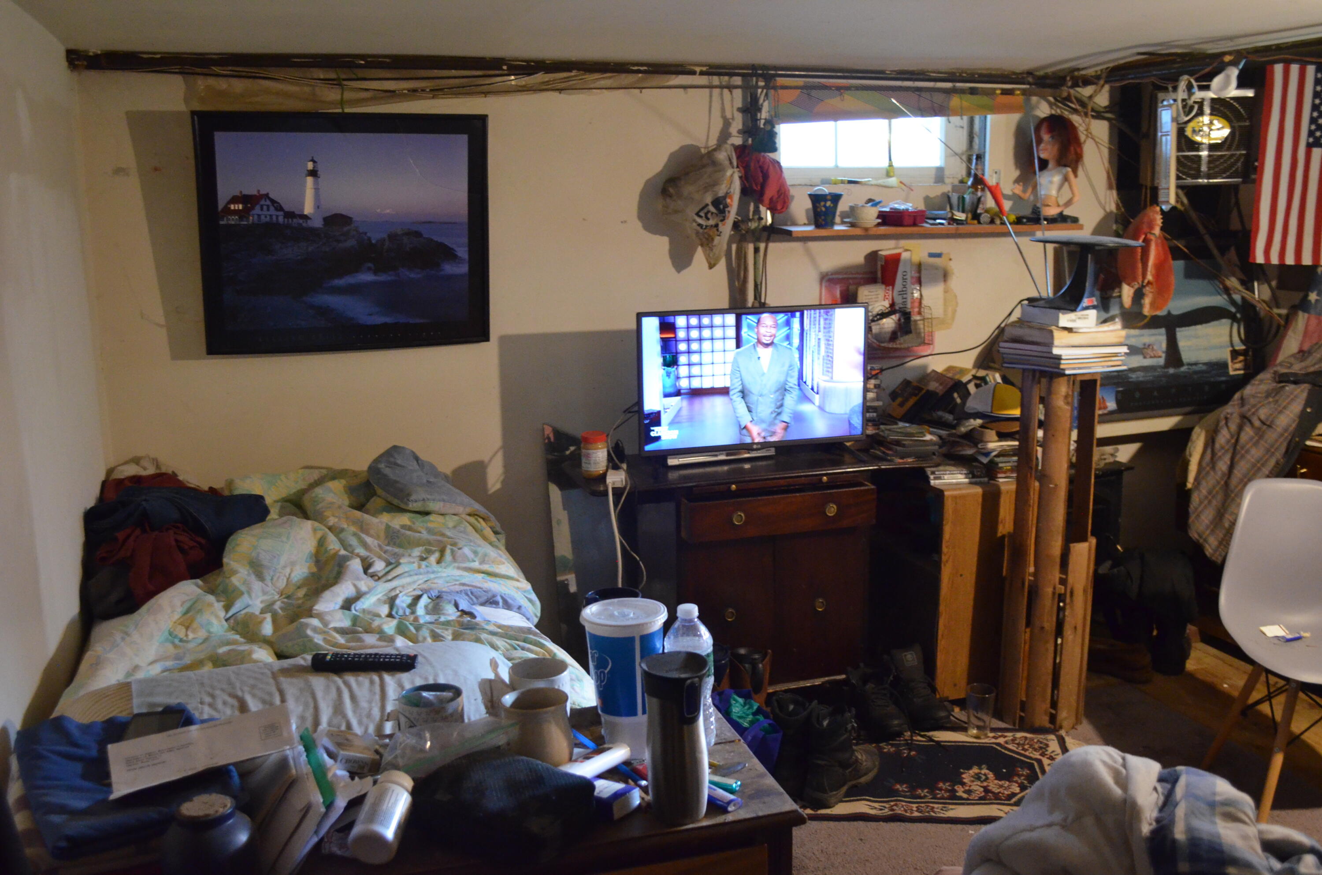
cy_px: 438
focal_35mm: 33
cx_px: 661
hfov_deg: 57.3
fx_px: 1209
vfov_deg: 39.8
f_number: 4
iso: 3200
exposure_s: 1/20
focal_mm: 22
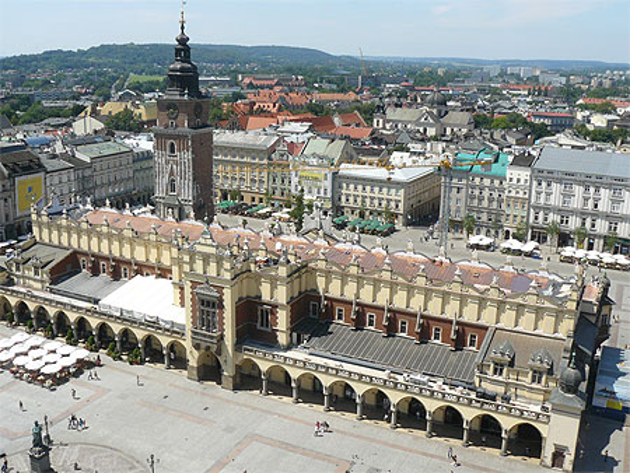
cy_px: 236
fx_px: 656
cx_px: 315
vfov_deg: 39.7
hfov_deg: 51.3
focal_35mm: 36
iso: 100
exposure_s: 1/320
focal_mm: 6
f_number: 5.6
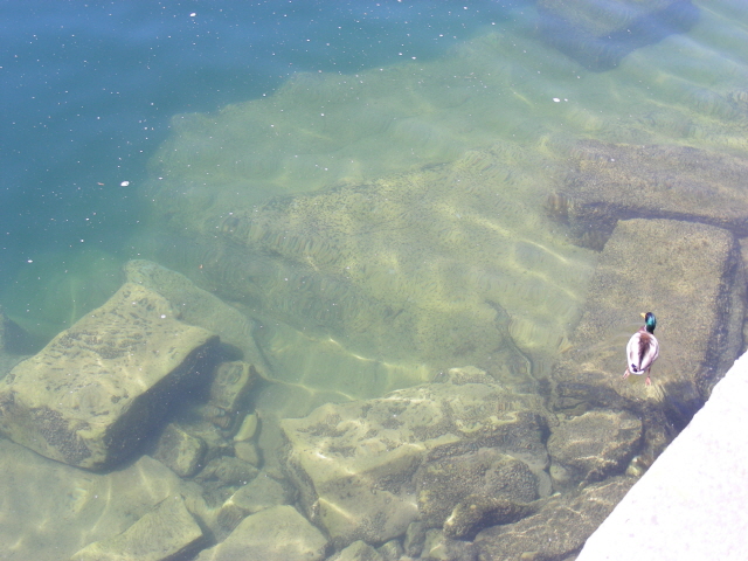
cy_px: 280
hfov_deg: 36.2
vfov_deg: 27.5
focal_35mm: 53
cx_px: 374
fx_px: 1145
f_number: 4
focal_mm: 8.8
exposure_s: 1/130
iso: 50
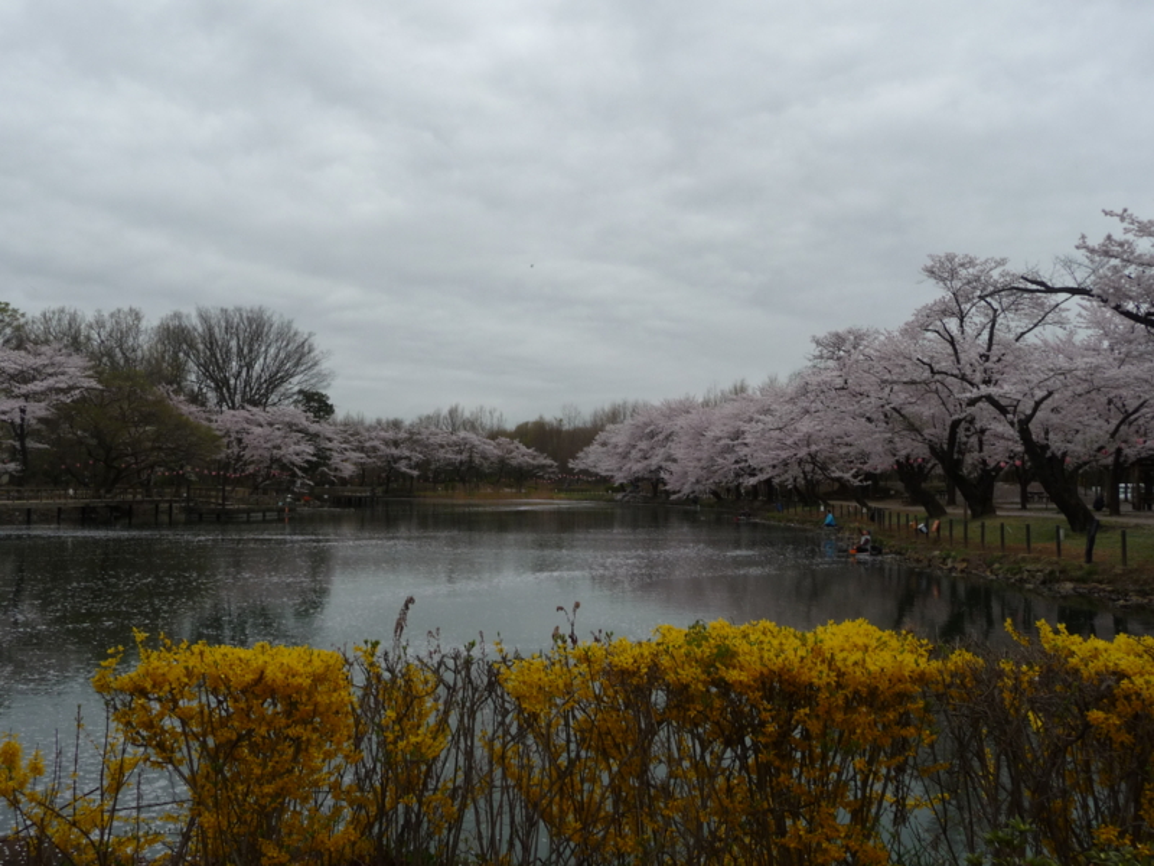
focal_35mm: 34
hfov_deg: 54.0
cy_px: 433
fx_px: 1133
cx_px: 577
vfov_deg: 41.8
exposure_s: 1/30
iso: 100
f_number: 3.6
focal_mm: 5.6
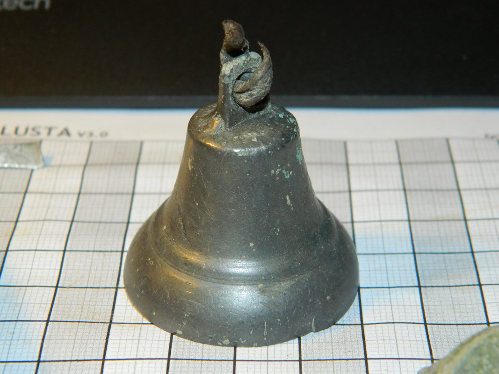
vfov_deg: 17.6
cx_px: 250
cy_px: 187
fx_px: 1211
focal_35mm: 84
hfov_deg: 23.3
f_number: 4.2
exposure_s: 1/50
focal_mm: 15.1
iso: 200
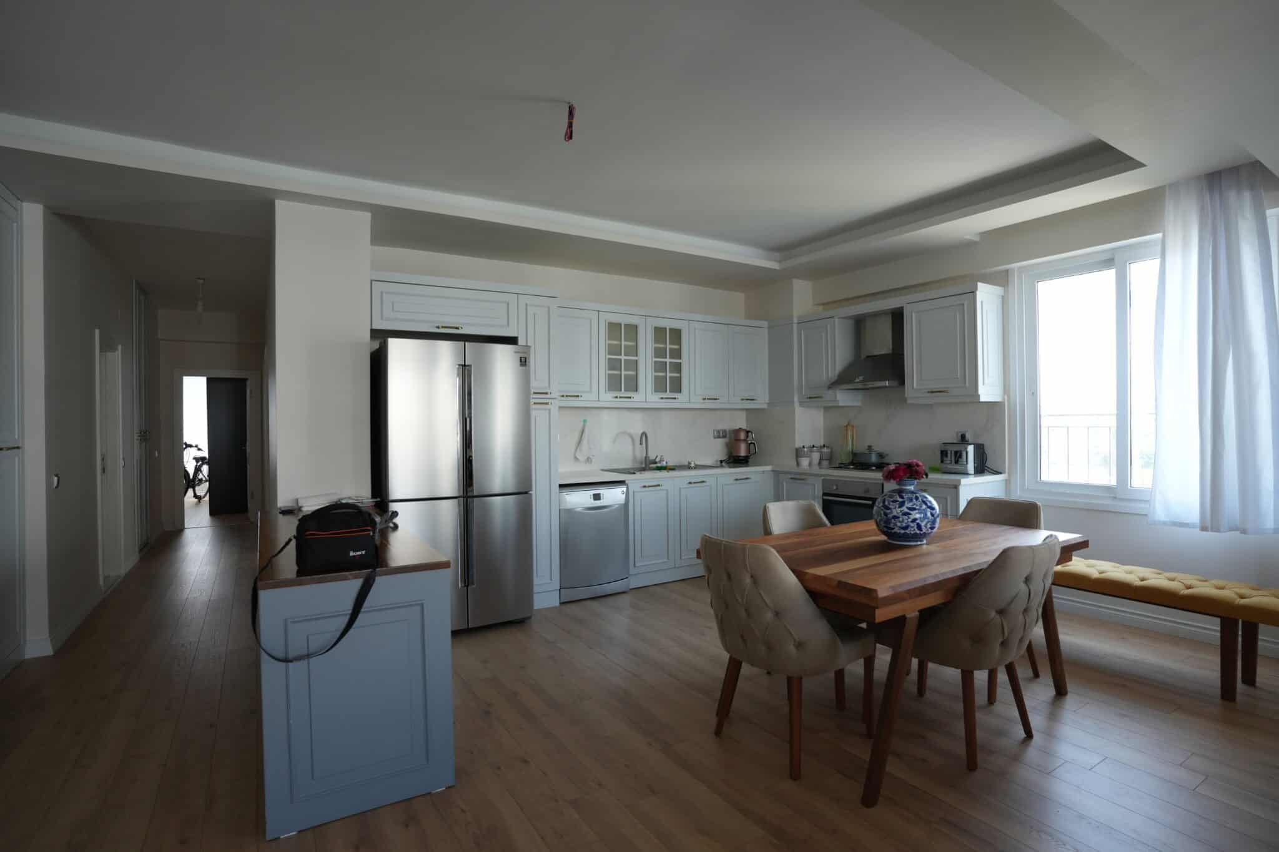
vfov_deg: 70.4
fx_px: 604
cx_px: 640
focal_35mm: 17
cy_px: 426
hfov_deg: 93.3
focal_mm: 17
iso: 400
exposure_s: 1/160
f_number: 4
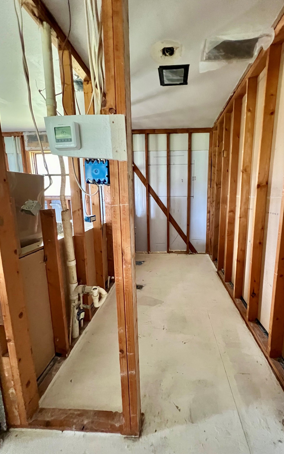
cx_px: 165
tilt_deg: -8.9
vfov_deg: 105.3
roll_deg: +0.8
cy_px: 224
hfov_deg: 78.0
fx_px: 173
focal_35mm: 14
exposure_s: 1/60
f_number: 1.8
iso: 1000
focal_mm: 1.57
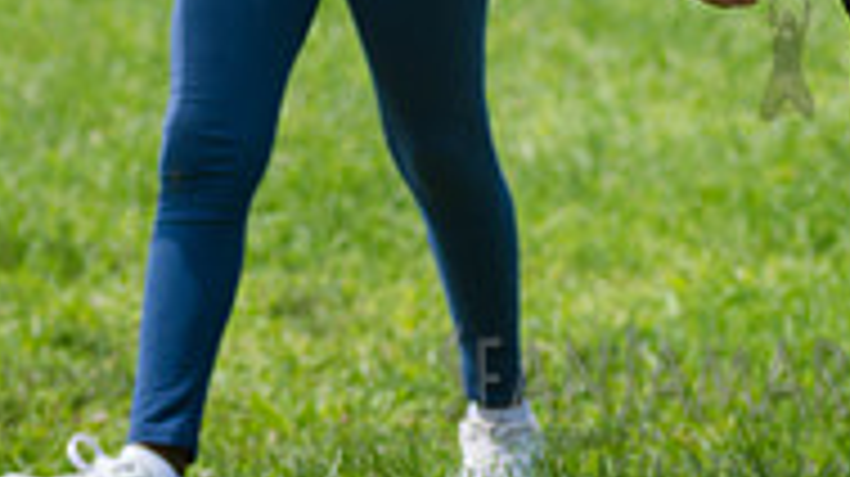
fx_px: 10653
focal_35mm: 473
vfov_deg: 2.5
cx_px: 493
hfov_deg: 4.6
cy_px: -566
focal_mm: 105
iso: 200
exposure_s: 1/1250
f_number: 4
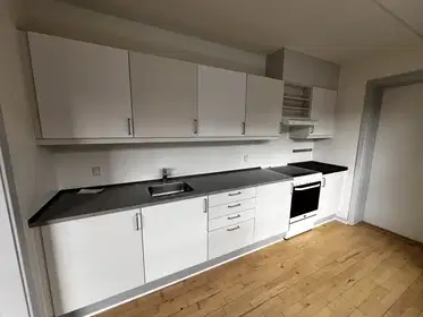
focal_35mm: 13
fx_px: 159
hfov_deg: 106.2
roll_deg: -0.6
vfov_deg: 89.9
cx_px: 212
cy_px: 158
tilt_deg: -9.3
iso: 32
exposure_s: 1/214
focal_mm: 1.57
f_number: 1.8
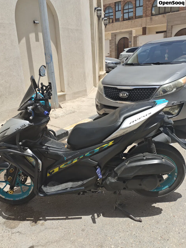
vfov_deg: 63.4
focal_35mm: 28
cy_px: 121
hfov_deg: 49.7
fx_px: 201
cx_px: 90
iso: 50
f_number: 1.59
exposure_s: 1/2644
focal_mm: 4.94
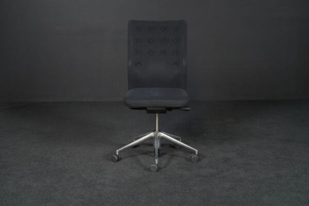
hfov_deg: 32.9
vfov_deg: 22.3
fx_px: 524
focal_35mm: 61
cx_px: 154
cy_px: 103
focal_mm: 61
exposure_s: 1/100
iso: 5000
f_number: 6.3
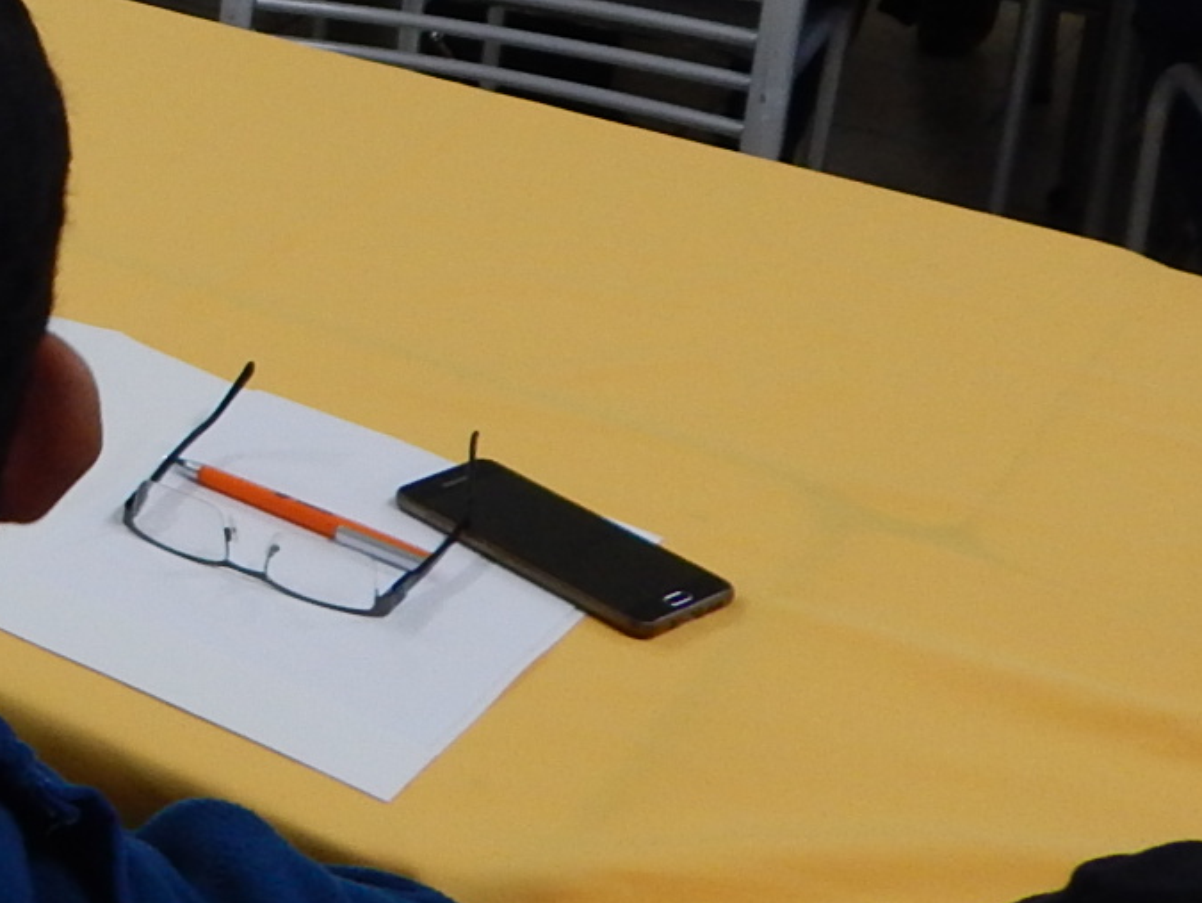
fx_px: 2571
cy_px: -151
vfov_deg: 18.9
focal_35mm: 74
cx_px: -734
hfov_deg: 21.0
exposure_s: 1/30
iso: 180
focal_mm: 4
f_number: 3
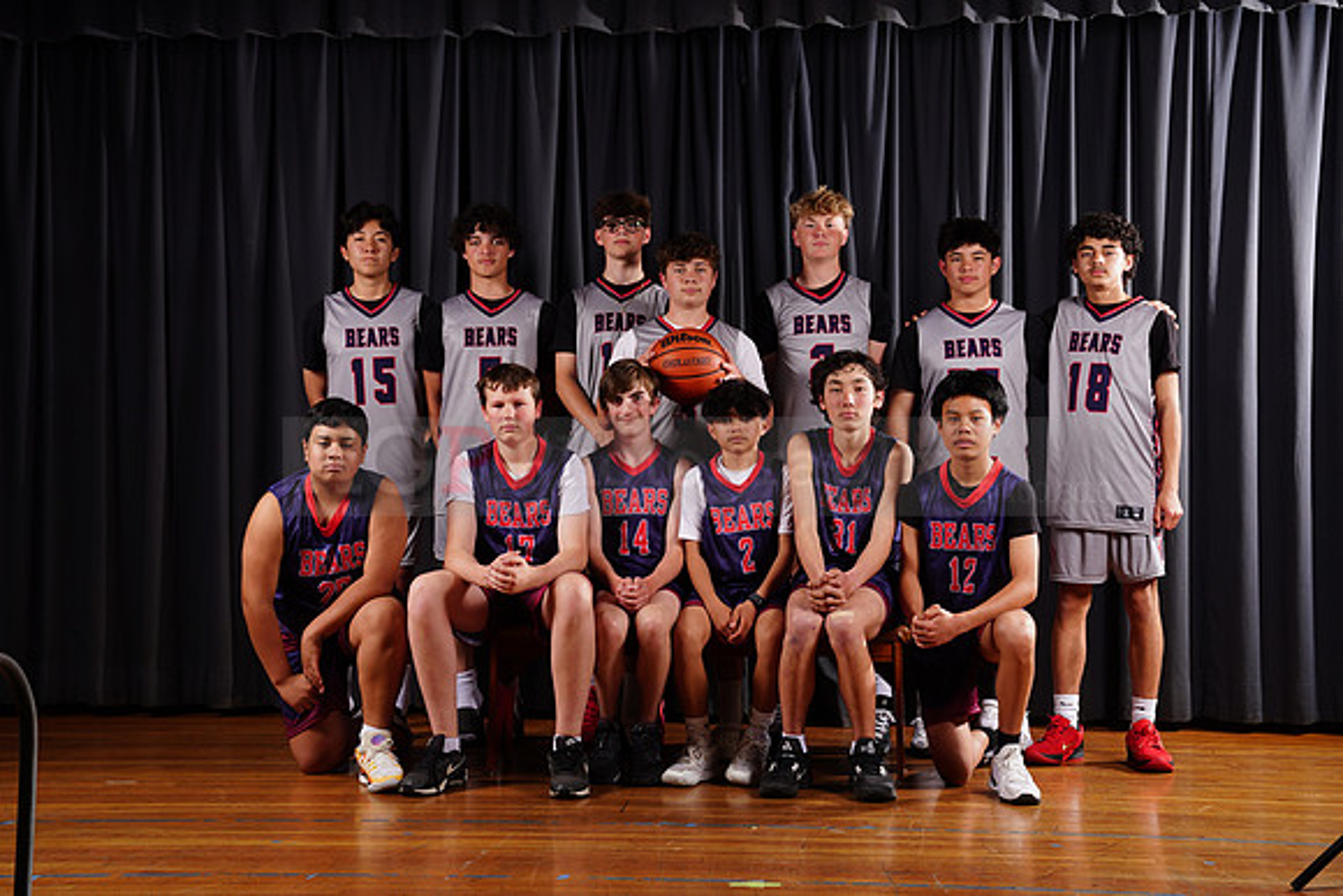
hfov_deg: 38.2
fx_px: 1940
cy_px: 448
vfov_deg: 26.0
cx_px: 672
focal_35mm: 52
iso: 200
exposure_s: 1/250
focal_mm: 52
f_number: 13
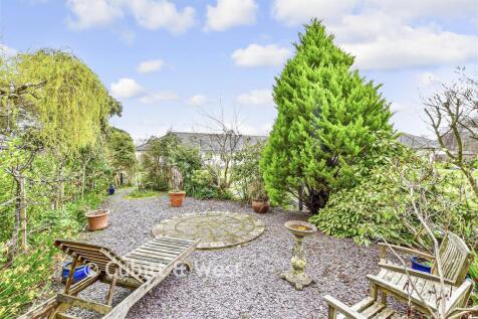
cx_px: 239
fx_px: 199
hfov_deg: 100.4
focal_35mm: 15
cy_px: 160
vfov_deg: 77.3
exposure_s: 1/80
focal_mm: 10
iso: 400
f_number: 8
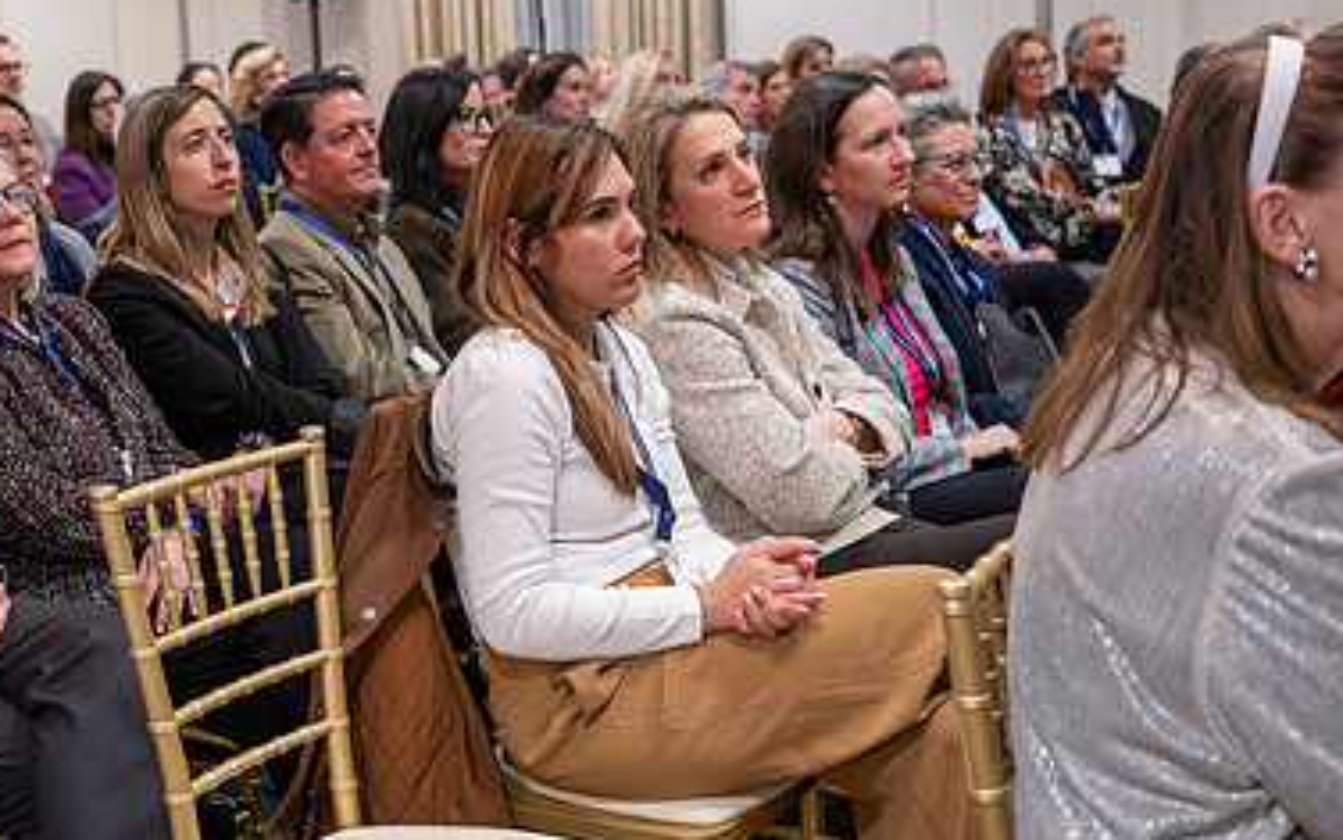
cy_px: 422
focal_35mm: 57
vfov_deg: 22.7
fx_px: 2086
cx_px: 412
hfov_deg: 35.2
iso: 4500
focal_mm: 36
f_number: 2.8
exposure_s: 1/160
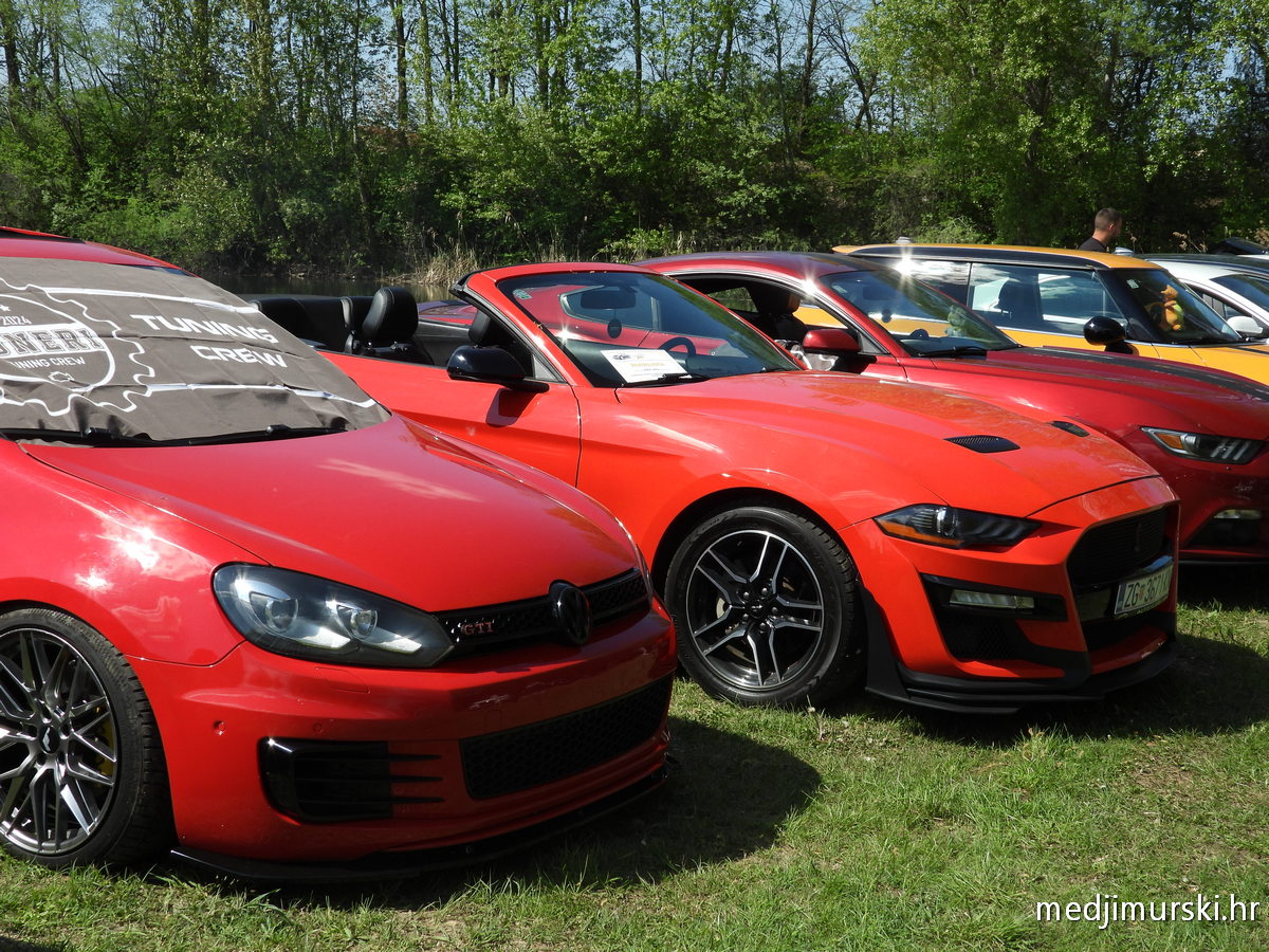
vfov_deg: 26.6
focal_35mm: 55
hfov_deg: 34.9
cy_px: 476
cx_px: 634
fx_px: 2016
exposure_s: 1/1250
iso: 100
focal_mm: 9.8
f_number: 3.5
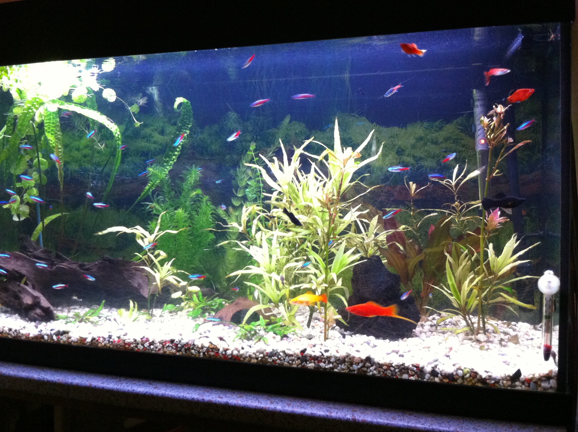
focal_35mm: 39
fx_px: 650
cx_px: 258
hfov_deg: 47.8
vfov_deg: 36.7
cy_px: 205
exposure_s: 1/15
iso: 400
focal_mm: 3.85
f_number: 2.8
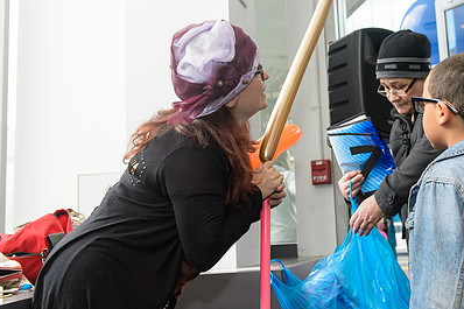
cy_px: 132
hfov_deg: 38.5
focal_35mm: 51
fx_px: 657
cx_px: 308
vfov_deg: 26.4
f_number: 3.5
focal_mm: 35
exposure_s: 1/250
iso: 640
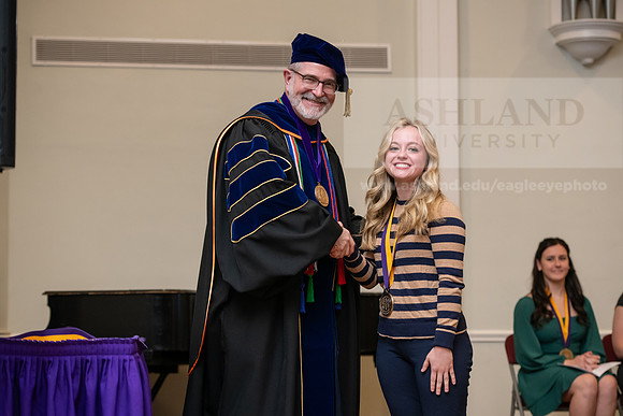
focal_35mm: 100
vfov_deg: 13.7
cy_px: 208
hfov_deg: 20.4
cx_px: 312
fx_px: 1731
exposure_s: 1/200
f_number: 4
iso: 2000
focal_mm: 100
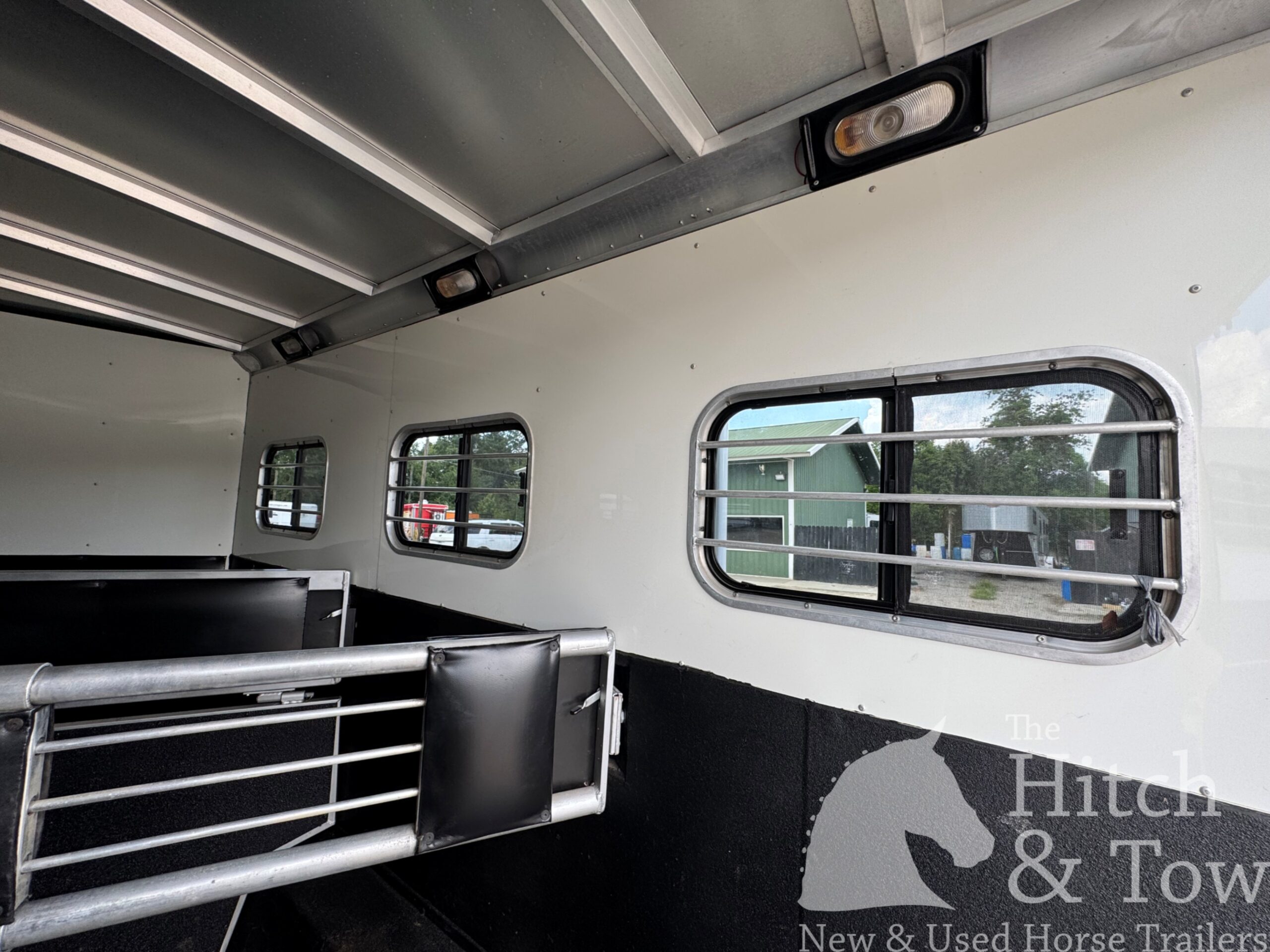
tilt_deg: +4.8
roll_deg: -1.4
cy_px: 476
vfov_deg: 85.7
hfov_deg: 102.1
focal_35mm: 14
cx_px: 635
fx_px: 514
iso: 40
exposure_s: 1/135
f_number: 2.2
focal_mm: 2.22
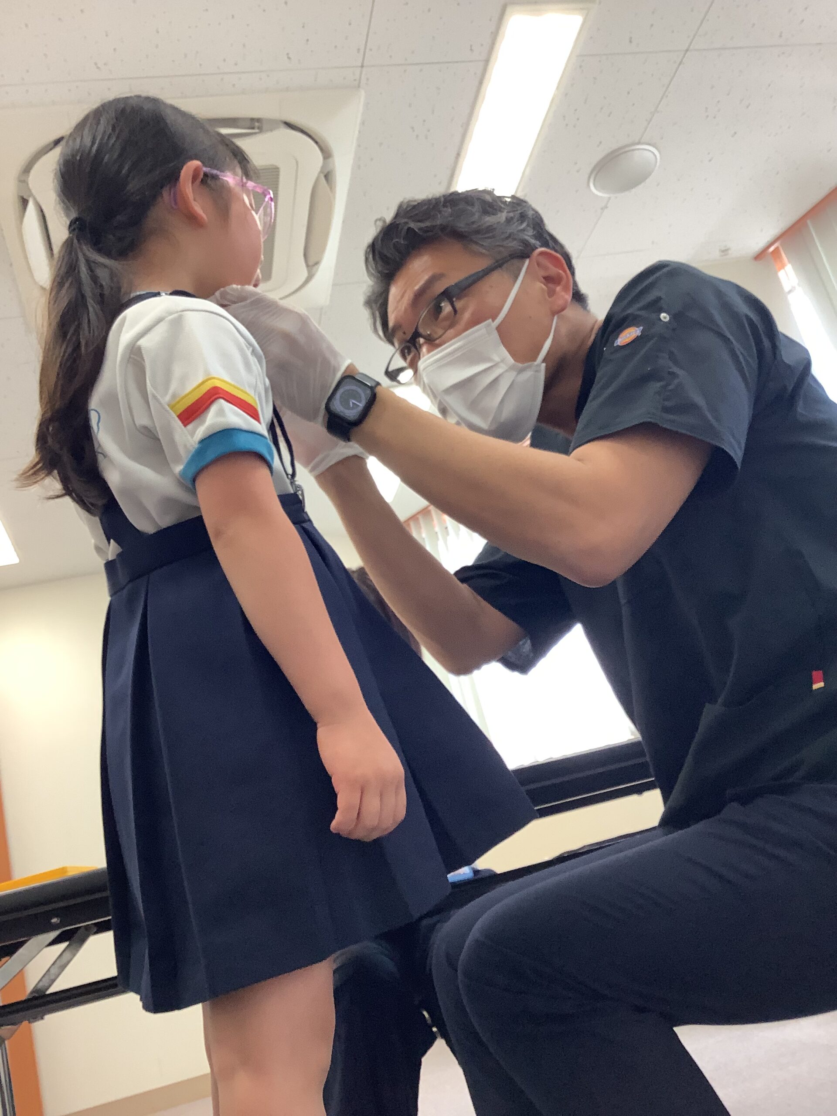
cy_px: 558
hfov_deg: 45.4
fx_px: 999
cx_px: 418
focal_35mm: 31
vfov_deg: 58.4
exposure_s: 1/60
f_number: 2.4
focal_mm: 3.3
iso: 100
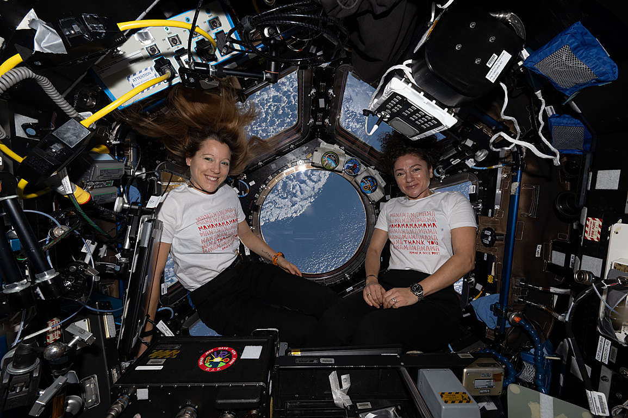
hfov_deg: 100.4
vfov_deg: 77.3
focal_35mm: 15
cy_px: 209
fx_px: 262
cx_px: 314
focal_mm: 15
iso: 500
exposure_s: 1/200
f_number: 18
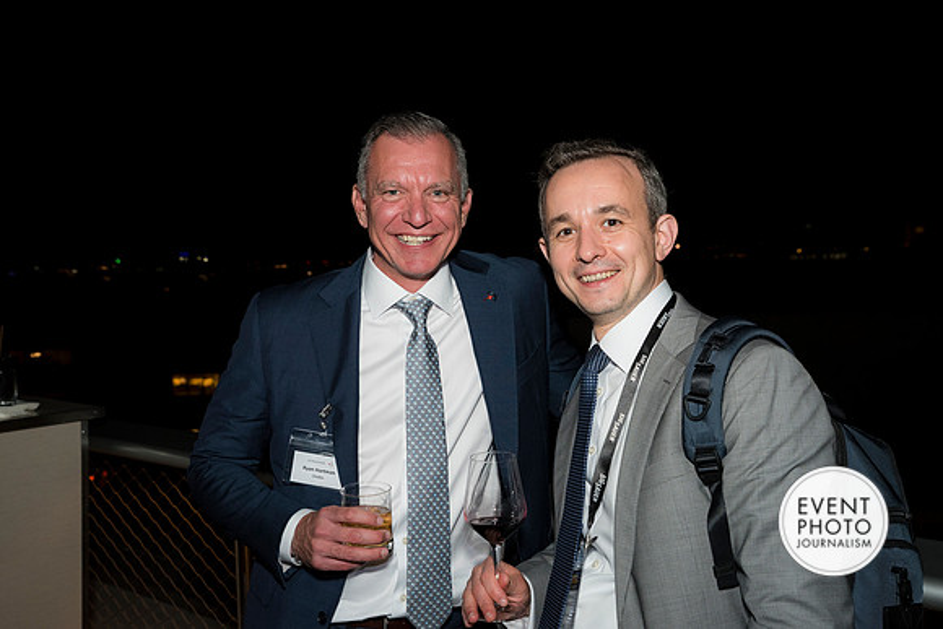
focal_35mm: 38
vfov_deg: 35.1
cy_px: 314
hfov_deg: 50.7
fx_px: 996
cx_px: 472
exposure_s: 1/125
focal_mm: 38
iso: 1250
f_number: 5.6
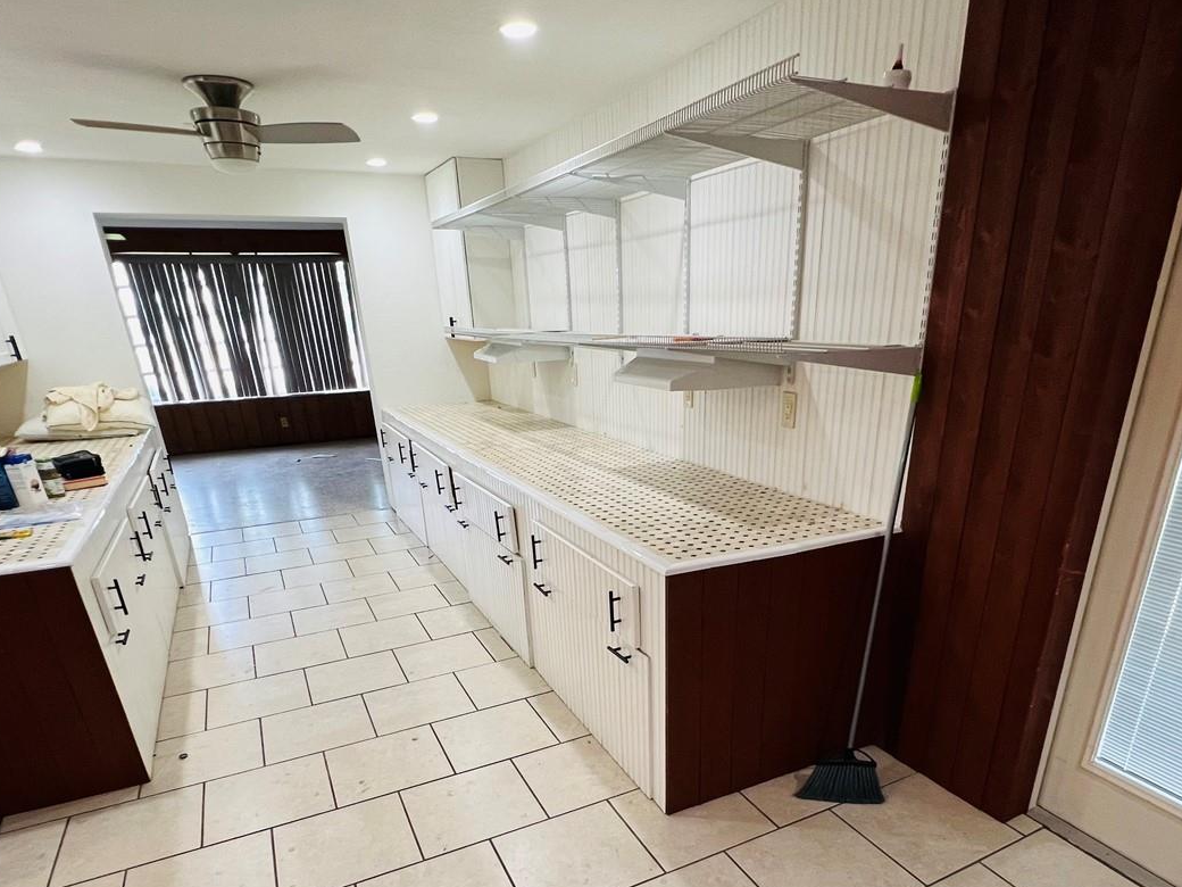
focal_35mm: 20
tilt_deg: -25.8
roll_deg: +1.2
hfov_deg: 81.6
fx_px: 683
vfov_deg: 62.4
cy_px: 658
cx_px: 638
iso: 160
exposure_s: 1/60
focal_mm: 1.57
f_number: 1.8
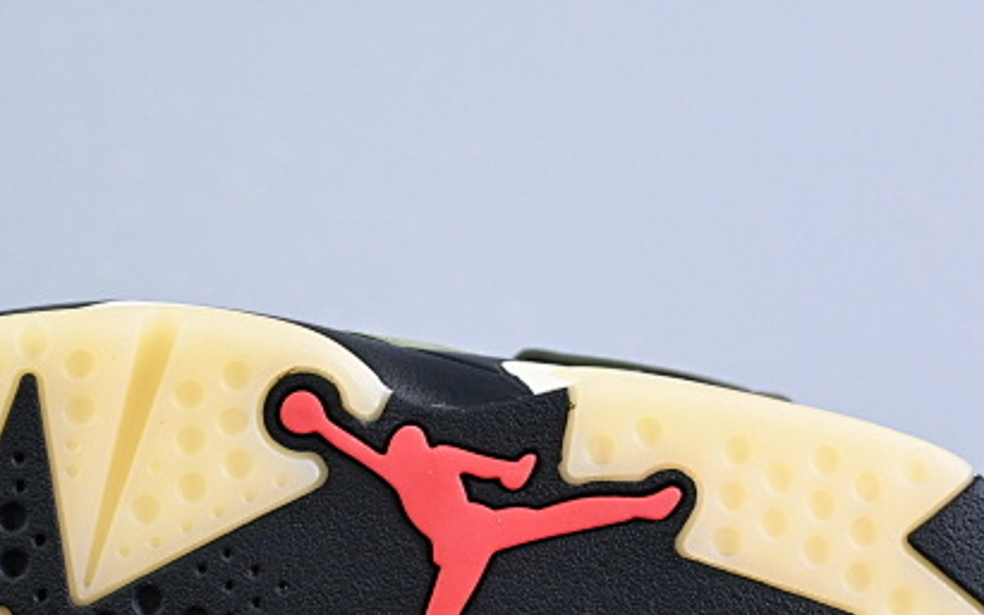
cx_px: 314
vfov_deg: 11.9
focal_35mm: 110
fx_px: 2950
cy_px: 427
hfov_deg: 18.9
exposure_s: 1/125
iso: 800
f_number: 5.3
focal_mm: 37
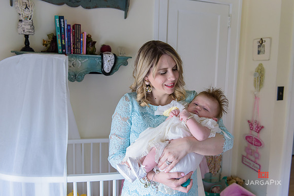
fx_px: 261
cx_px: 147
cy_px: 98
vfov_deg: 41.1
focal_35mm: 32
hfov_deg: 58.7
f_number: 3.2
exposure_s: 1/160
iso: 1600
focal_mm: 32
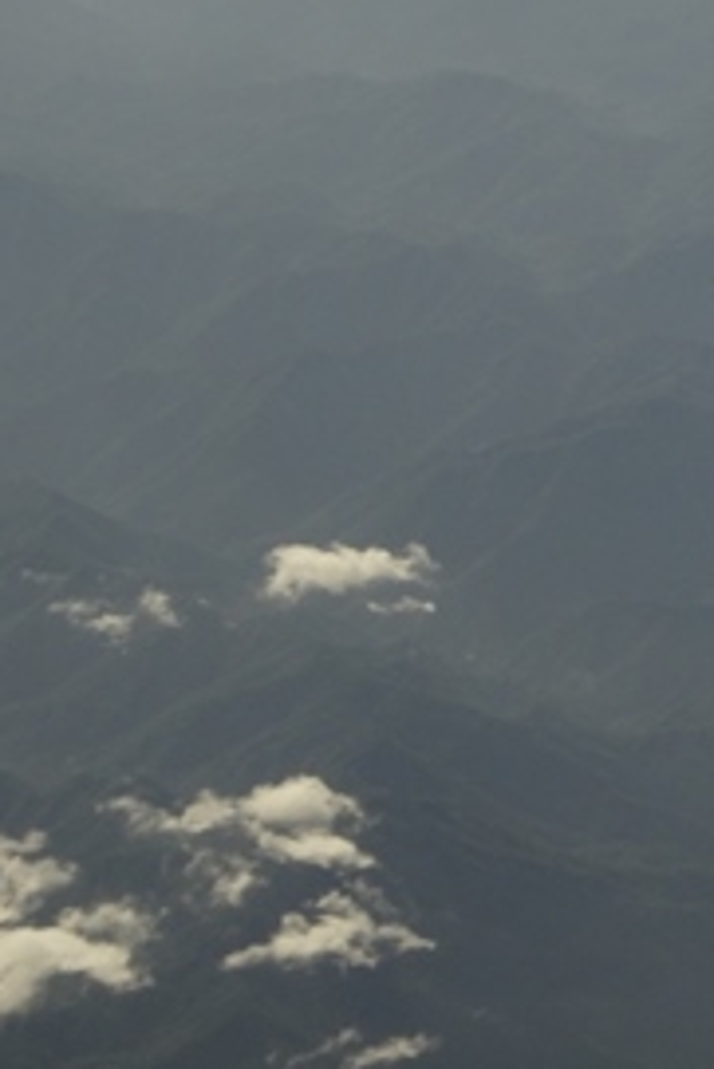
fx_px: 5110
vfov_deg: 11.8
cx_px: 1053
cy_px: 49
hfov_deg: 7.8
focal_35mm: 172
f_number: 4.5
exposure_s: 1/640
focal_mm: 10.95
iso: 80
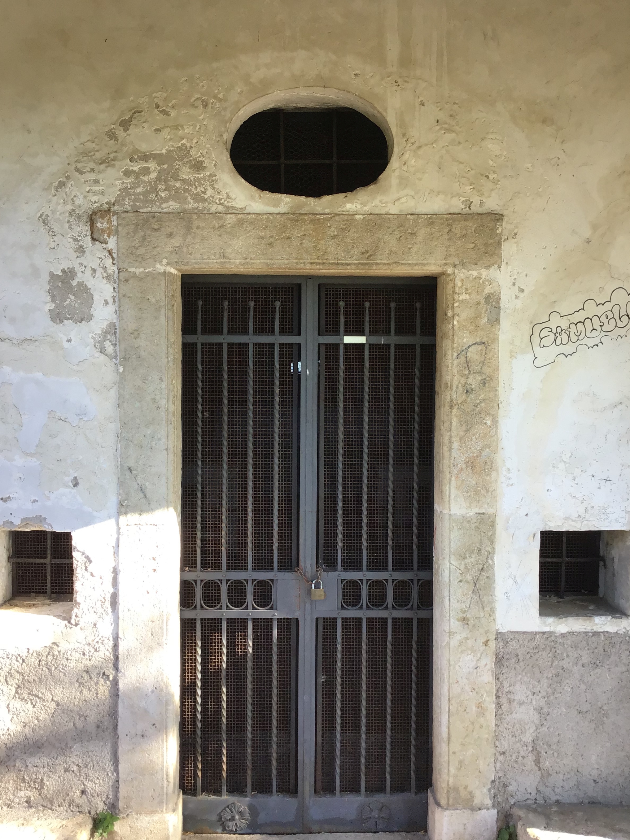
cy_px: 407
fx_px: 777
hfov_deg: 44.1
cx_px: 308
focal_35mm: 32
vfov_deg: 56.8
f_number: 2.4
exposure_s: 1/100
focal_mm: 3.3
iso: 50
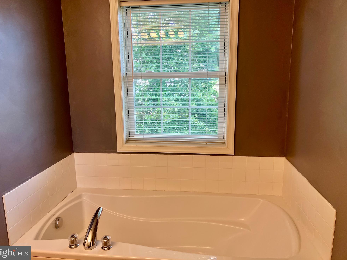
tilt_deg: -10.8
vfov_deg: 51.3
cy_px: 125
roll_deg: +0.8
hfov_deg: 65.3
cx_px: 167
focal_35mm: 27
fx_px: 271
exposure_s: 1/120
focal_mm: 5.7
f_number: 1.5
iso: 100
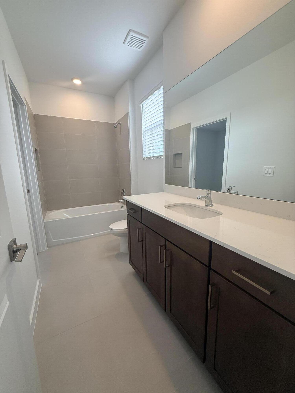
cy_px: 196
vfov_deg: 102.1
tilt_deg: -10.2
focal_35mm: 14
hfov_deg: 85.7
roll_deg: +1.7
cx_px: 148
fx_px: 159
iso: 100
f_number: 2.2
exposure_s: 1/120
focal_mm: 2.22
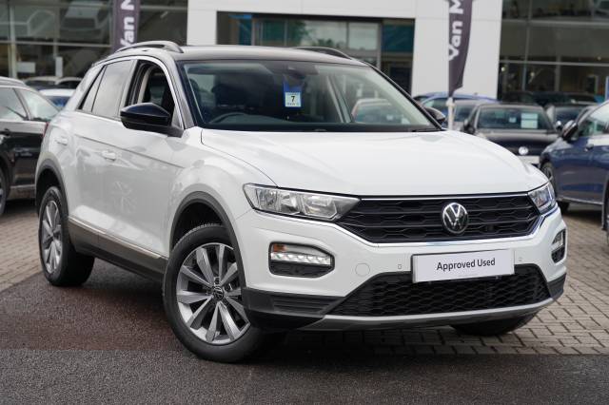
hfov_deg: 28.9
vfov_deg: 19.4
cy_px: 202
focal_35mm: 70
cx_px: 304
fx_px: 1184
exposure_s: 1/200
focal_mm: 70
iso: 100
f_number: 4.5
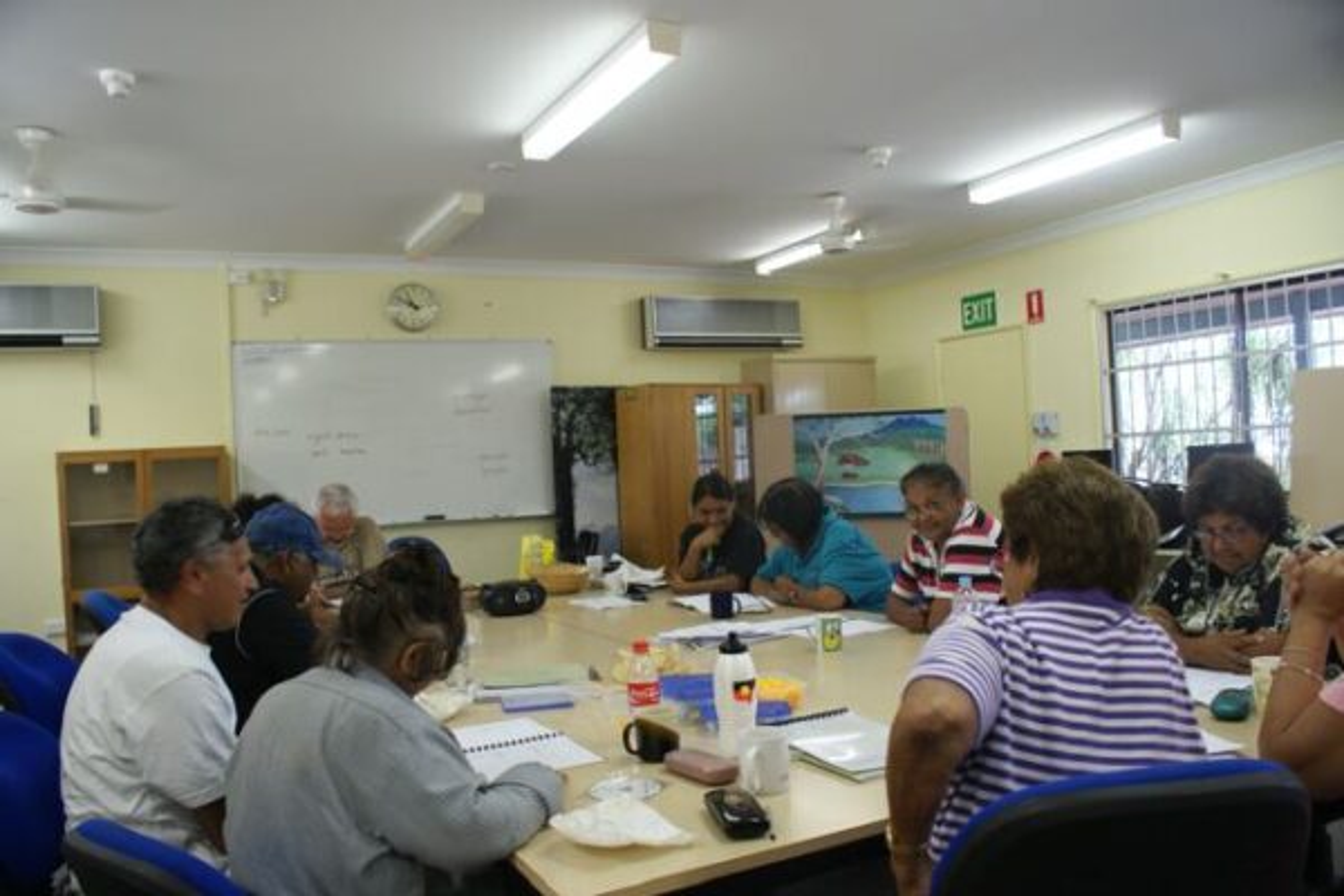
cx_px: 672
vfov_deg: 47.9
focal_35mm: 27
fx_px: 1008
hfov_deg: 67.4
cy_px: 448
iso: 320
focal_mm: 18
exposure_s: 1/30
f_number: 3.5
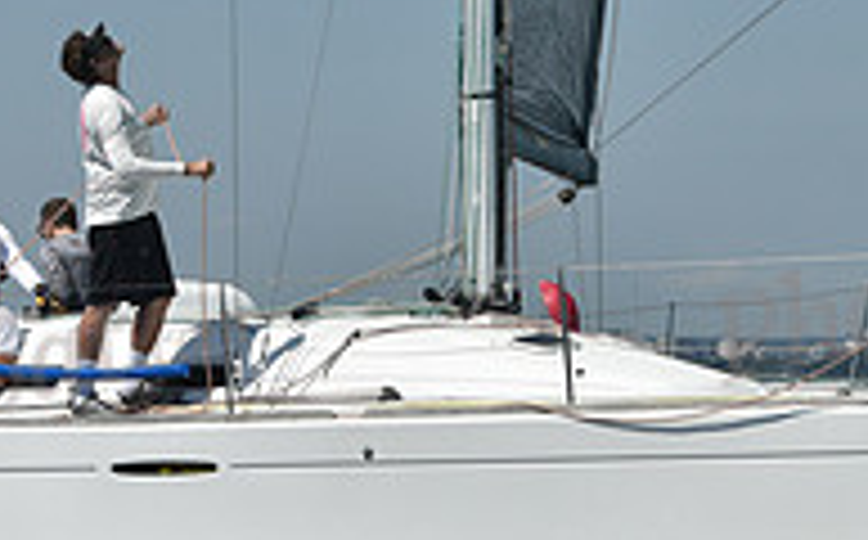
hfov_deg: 9.8
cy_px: 97
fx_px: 5079
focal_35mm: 215
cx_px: 486
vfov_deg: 6.1
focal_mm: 70
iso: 250
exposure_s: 1/1250
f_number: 10
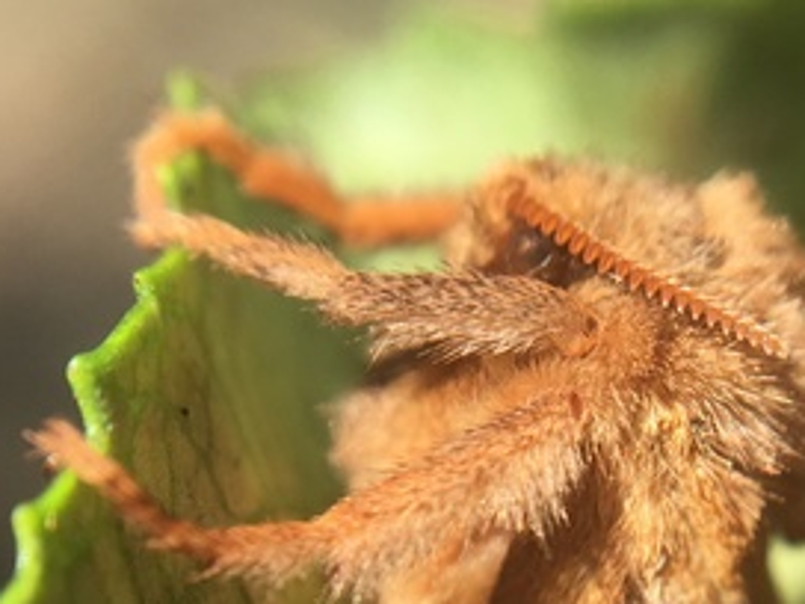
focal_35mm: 91
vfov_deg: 15.9
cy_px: 592
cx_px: 582
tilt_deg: -45.0
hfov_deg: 21.4
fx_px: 2116
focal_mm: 4.15
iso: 25
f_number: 2.2
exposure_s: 1/578
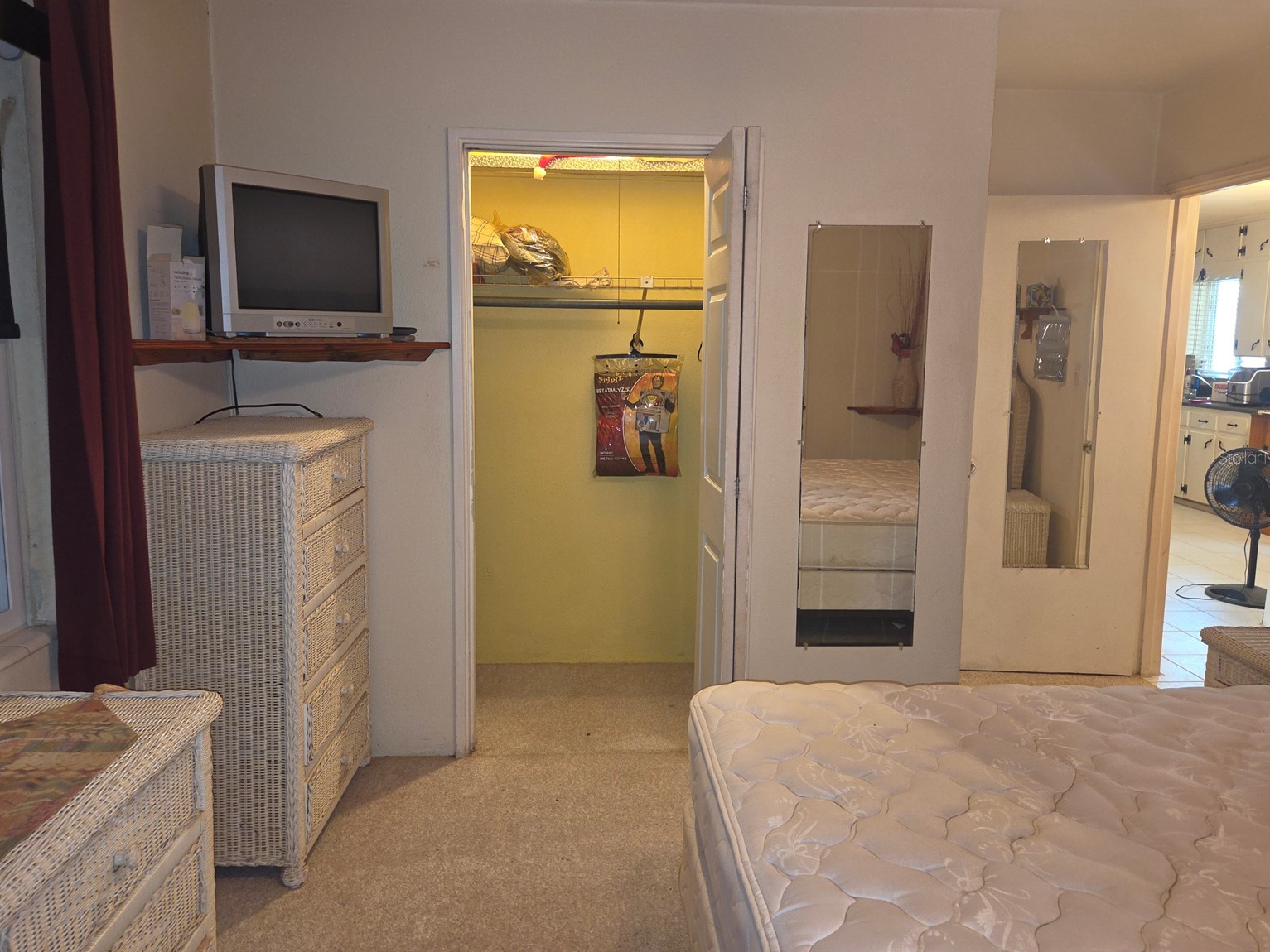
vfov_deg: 56.8
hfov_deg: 71.6
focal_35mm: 24
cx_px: 634
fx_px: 881
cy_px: 457
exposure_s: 1/20
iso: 125
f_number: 1.8
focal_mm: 5.4
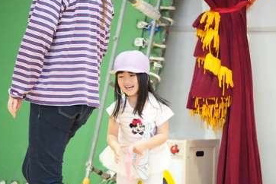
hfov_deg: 8.8
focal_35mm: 234
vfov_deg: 5.9
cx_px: 130
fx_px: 1792
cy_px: 96
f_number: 5.6
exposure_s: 1/640
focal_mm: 141
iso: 25600
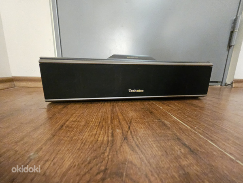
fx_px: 91
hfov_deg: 106.2
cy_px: 92
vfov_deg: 89.9
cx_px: 122
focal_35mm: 13
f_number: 2.2
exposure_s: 1/25
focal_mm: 1.74
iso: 640
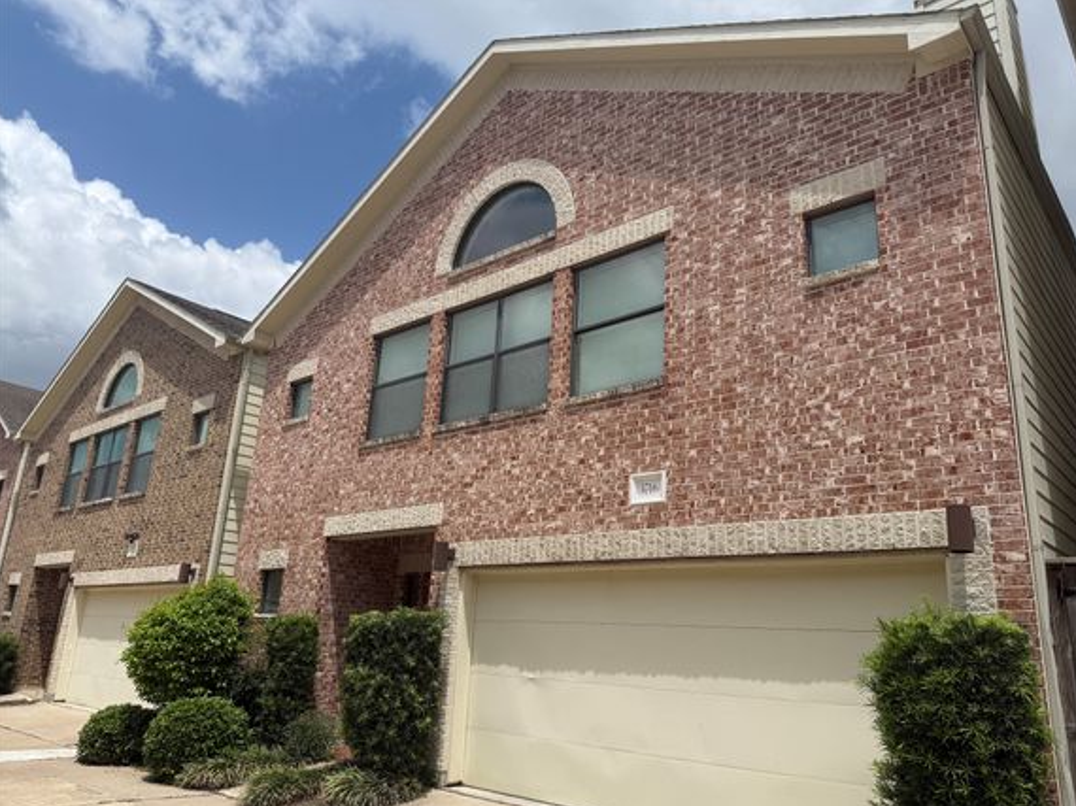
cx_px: 557
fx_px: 777
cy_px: 418
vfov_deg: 54.8
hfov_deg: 69.4
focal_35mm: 25
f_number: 1.78
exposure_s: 1/7353
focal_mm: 6.76
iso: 80
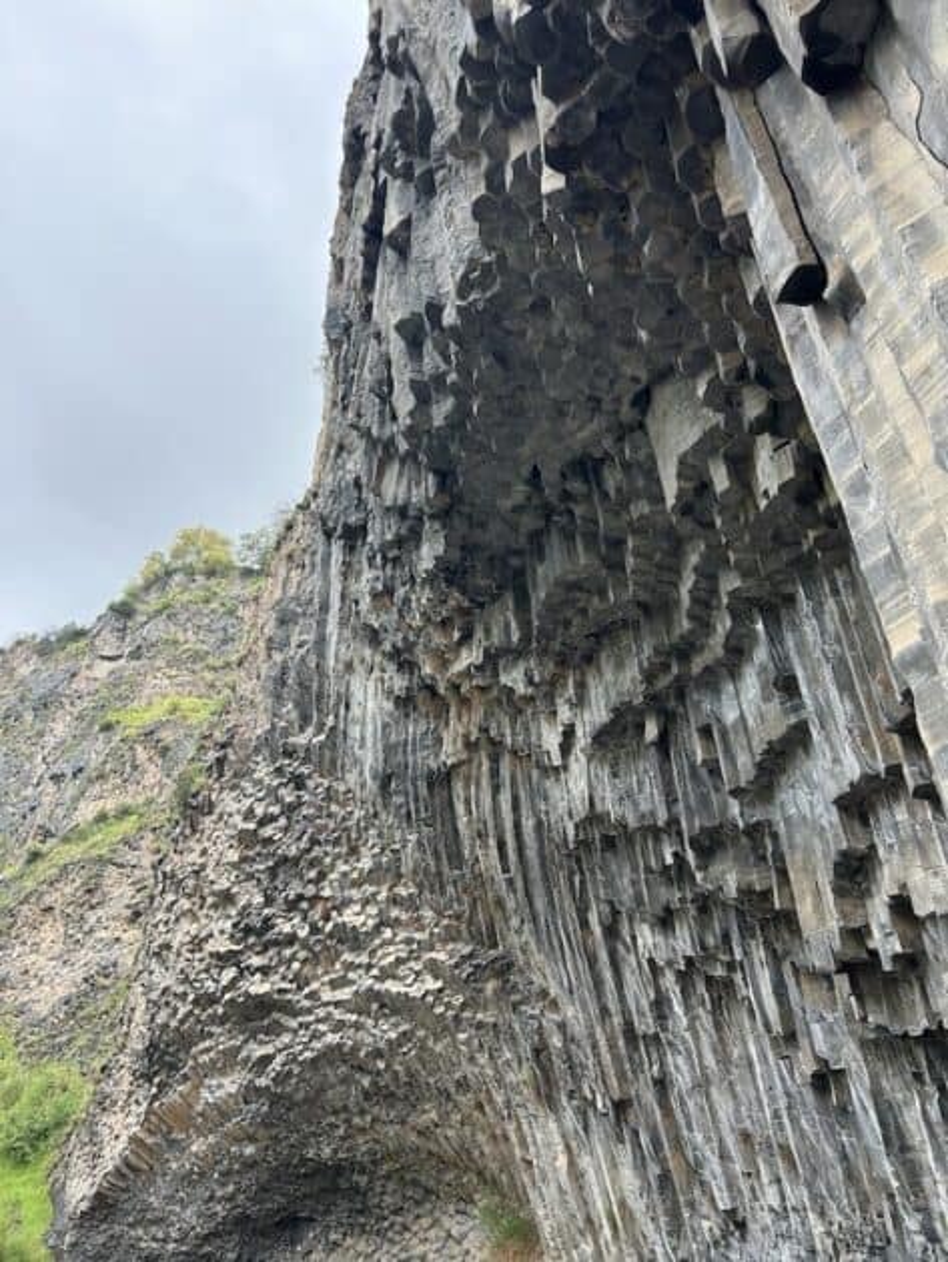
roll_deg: -3.6
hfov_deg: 53.1
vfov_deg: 67.3
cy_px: 631
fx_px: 949
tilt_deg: +36.1
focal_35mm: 26
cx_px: 474
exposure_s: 1/227
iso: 50
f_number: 1.5
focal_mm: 5.7
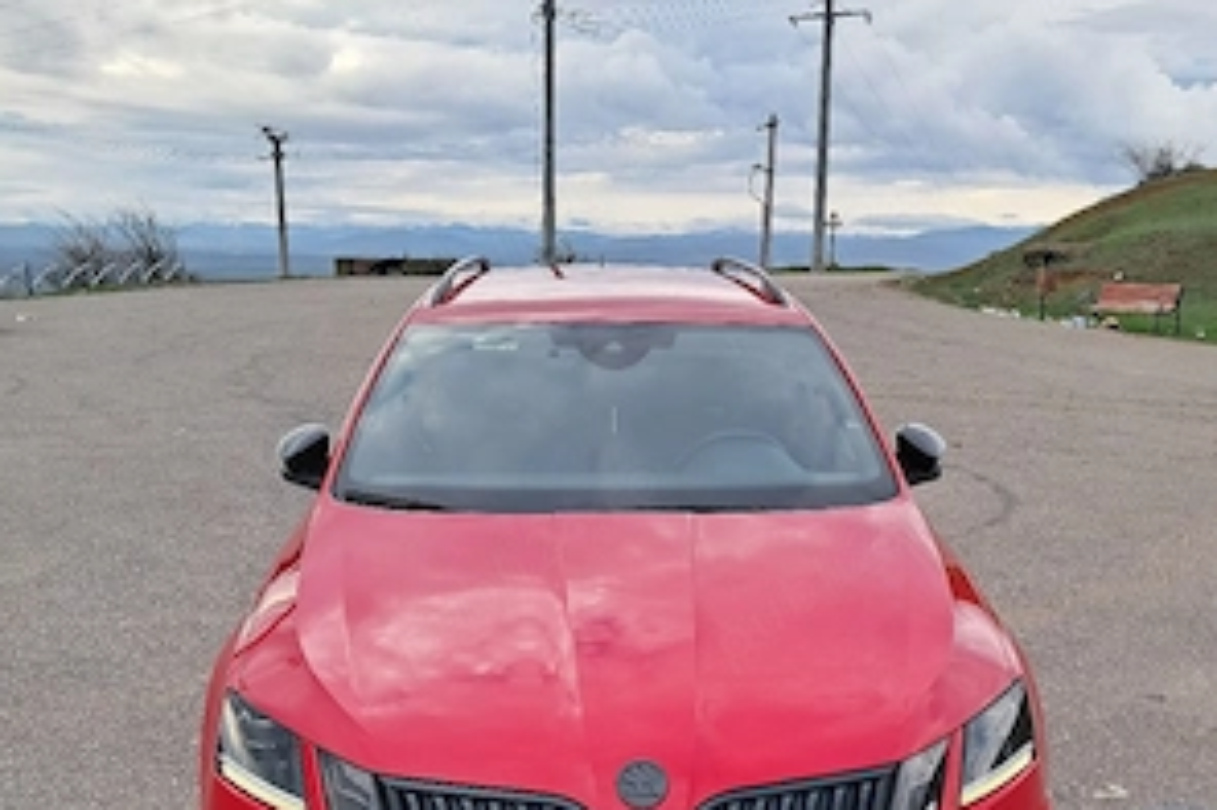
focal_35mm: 38
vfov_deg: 34.2
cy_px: 613
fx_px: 1284
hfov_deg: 50.7
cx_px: 608
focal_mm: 4
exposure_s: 1/156
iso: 50
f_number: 1.8
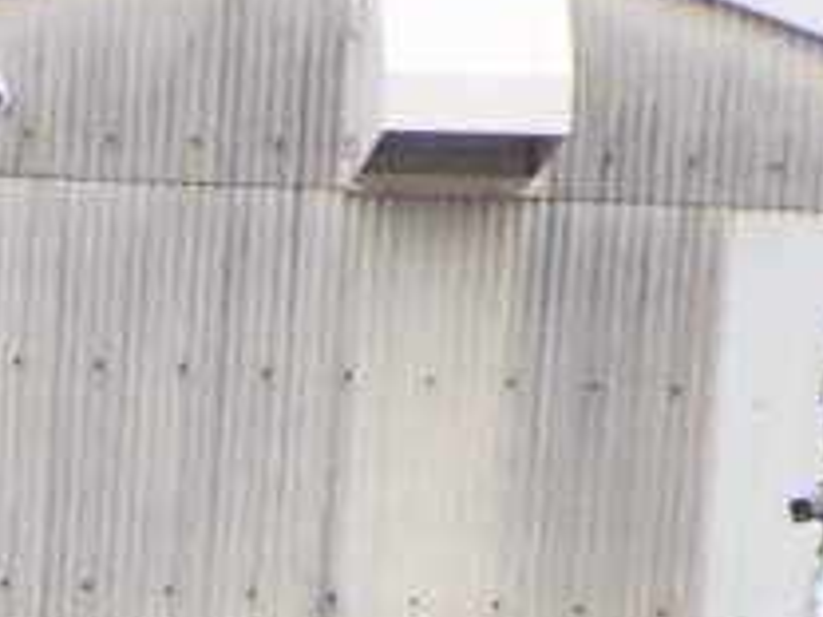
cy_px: 1661
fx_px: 3661
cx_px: -324
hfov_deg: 12.3
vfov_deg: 8.5
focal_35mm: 154
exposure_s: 1/500
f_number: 2.8
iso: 100
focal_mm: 4.5
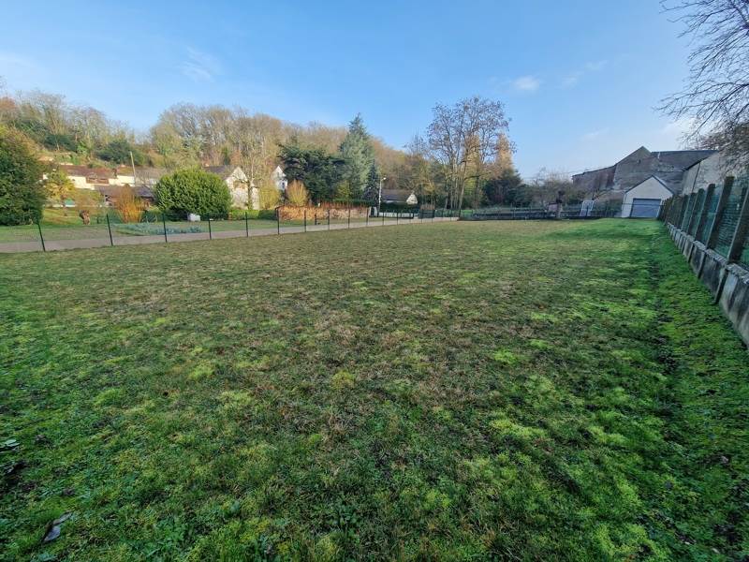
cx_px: 374
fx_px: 281
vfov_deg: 89.9
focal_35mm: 13
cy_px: 281
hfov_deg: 106.2
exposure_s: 1/610
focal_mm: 2.2
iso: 50
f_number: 2.2
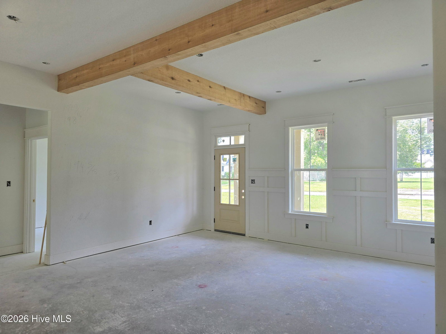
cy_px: 167
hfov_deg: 73.9
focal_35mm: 23
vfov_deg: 58.9
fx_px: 296
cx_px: 223
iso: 50
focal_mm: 6.3
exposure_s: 1/182
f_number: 1.7
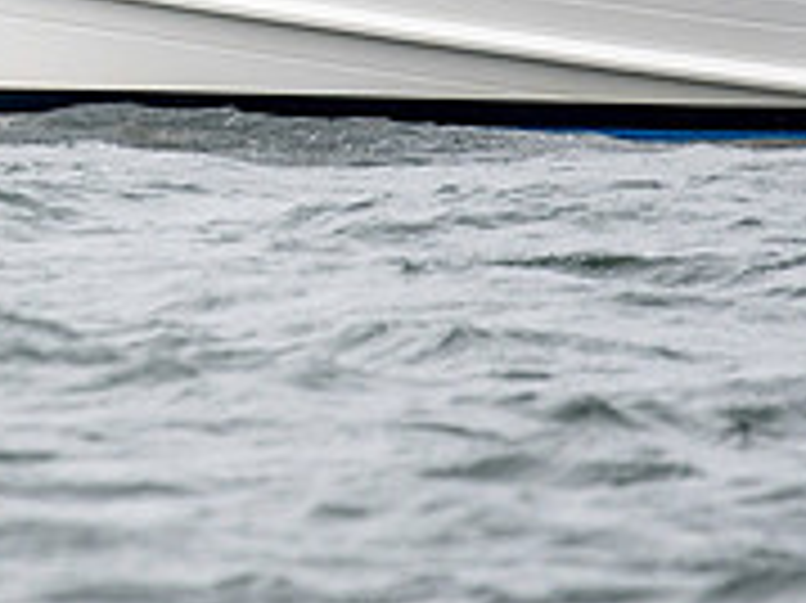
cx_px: -359
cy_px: -316
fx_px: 44606
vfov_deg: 0.8
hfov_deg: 1.0
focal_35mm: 1917
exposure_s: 1/800
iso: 320
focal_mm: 300
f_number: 4
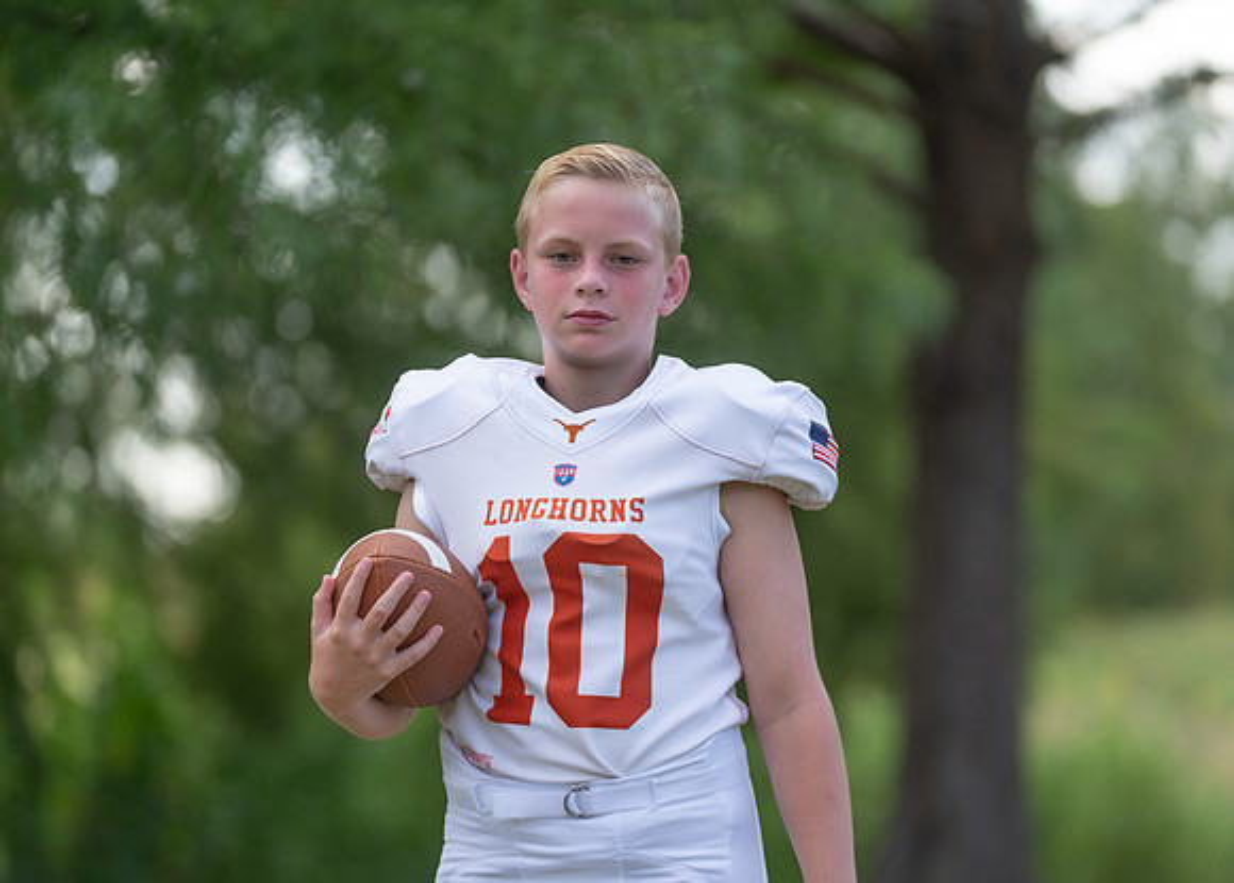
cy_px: 525
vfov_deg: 7.6
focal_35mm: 188
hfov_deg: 10.7
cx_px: 626
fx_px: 6606
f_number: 2.8
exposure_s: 1/400
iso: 100
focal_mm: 146
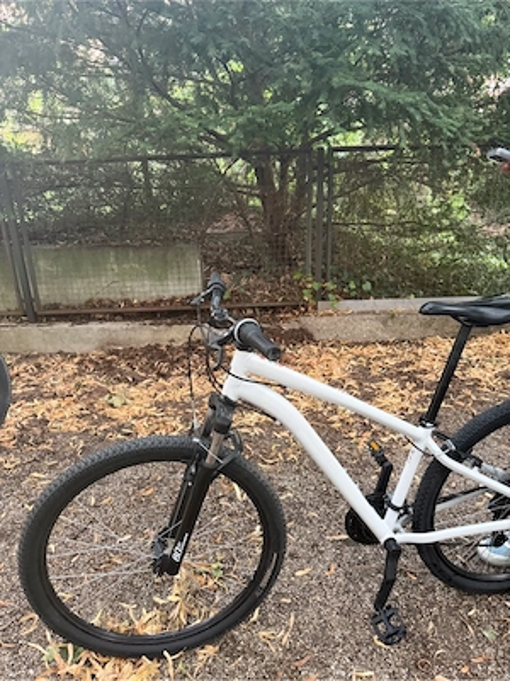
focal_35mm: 24
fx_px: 471
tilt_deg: -19.2
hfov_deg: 56.8
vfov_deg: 71.6
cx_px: 255
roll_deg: +2.0
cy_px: 340
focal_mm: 6.76
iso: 800
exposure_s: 1/58
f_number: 1.78
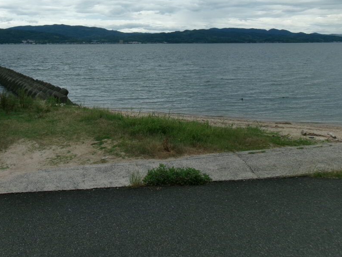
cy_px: 51
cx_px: 100
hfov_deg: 41.2
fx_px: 445
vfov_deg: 31.3
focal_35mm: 45
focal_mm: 5.1
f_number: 10.8
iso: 100
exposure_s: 1/160
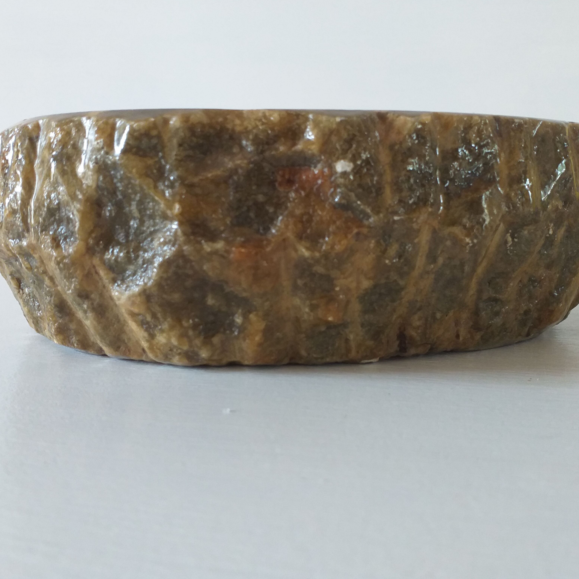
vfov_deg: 51.1
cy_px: 289
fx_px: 606
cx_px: 312
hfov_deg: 51.1
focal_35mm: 32
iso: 160
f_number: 1.9
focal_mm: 3.6
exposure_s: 1/33
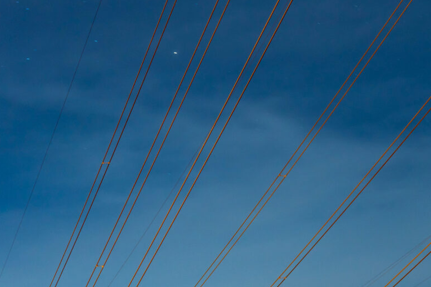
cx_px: 357
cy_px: 104
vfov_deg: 8.3
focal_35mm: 165
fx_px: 1975
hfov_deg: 12.4
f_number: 5
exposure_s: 30
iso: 100
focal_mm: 50
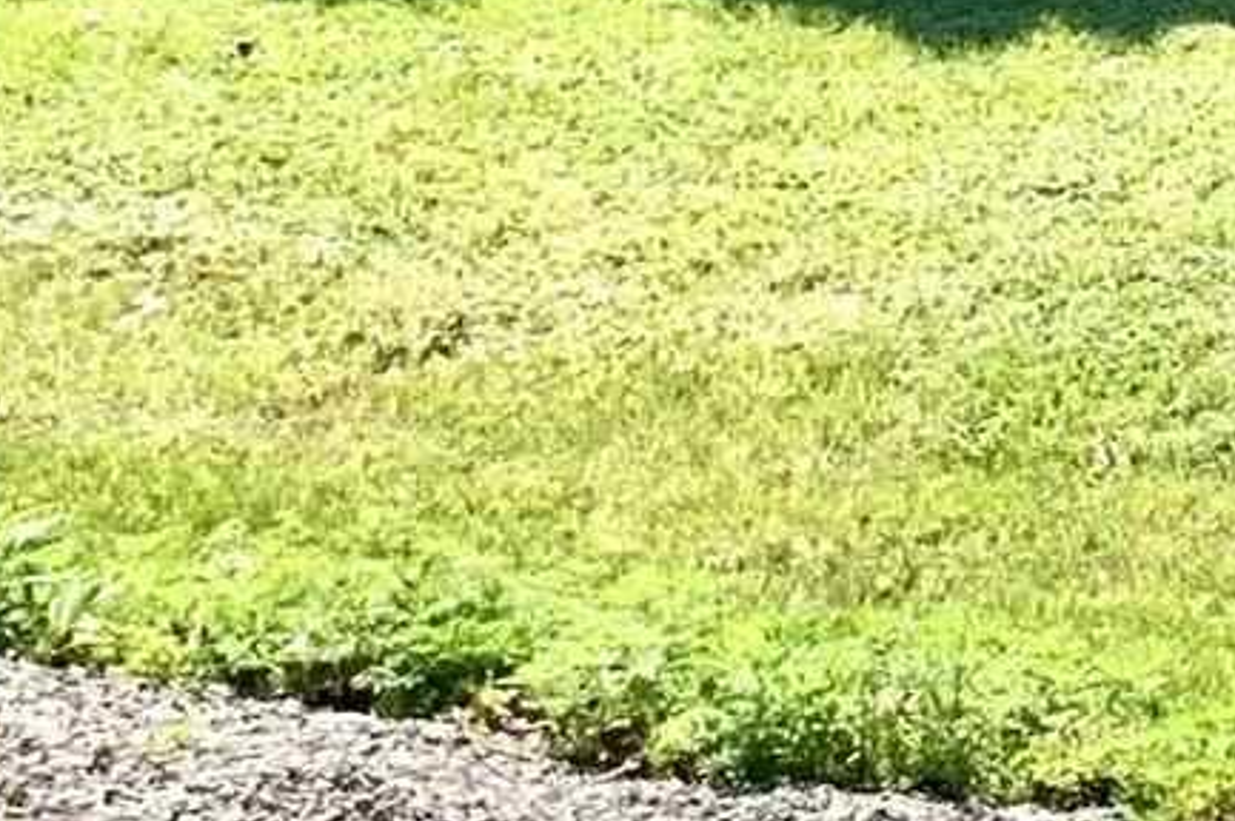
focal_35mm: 192
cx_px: 3520
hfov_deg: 9.0
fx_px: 6581
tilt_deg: +4.4
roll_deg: -0.4
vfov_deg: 6.8
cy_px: -1086
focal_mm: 4.25
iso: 25
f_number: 1.8
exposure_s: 1/1250
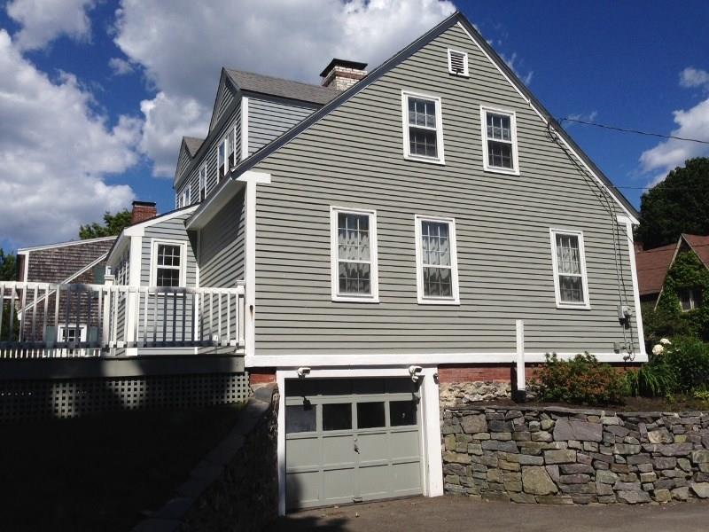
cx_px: 354
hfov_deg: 55.4
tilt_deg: +9.1
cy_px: 266
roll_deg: +1.3
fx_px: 676
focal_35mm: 33
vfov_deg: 42.9
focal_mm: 4.12
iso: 50
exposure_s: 1/3195
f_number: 2.4
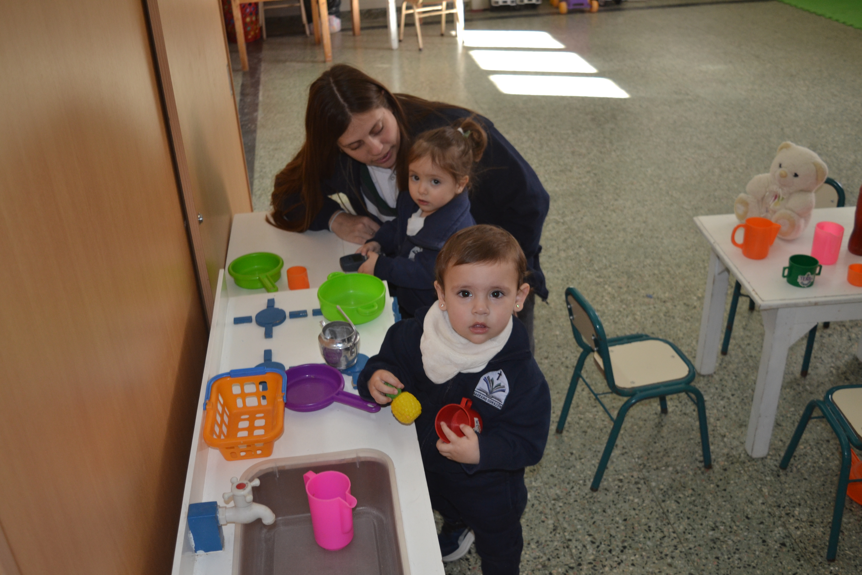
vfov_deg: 36.9
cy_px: 288
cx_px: 431
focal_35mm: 36
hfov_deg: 53.1
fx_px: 862
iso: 400
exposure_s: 1/80
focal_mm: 24
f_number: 4
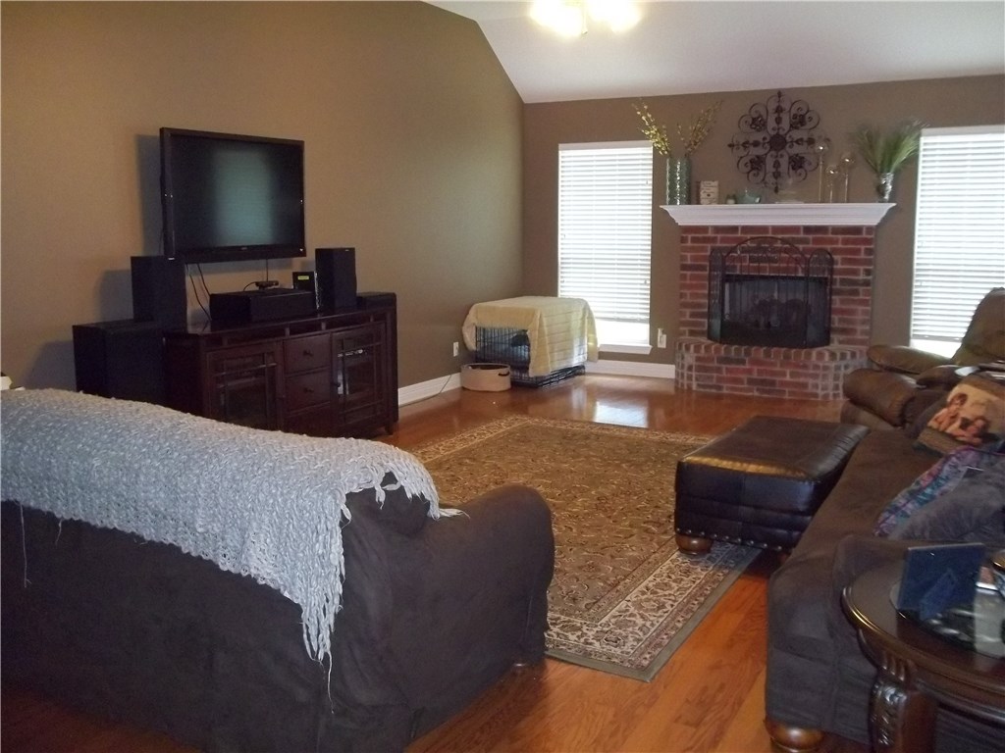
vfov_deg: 44.2
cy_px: 376
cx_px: 502
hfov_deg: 56.8
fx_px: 929
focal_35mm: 32
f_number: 2.9
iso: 400
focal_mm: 5.7
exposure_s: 1/30
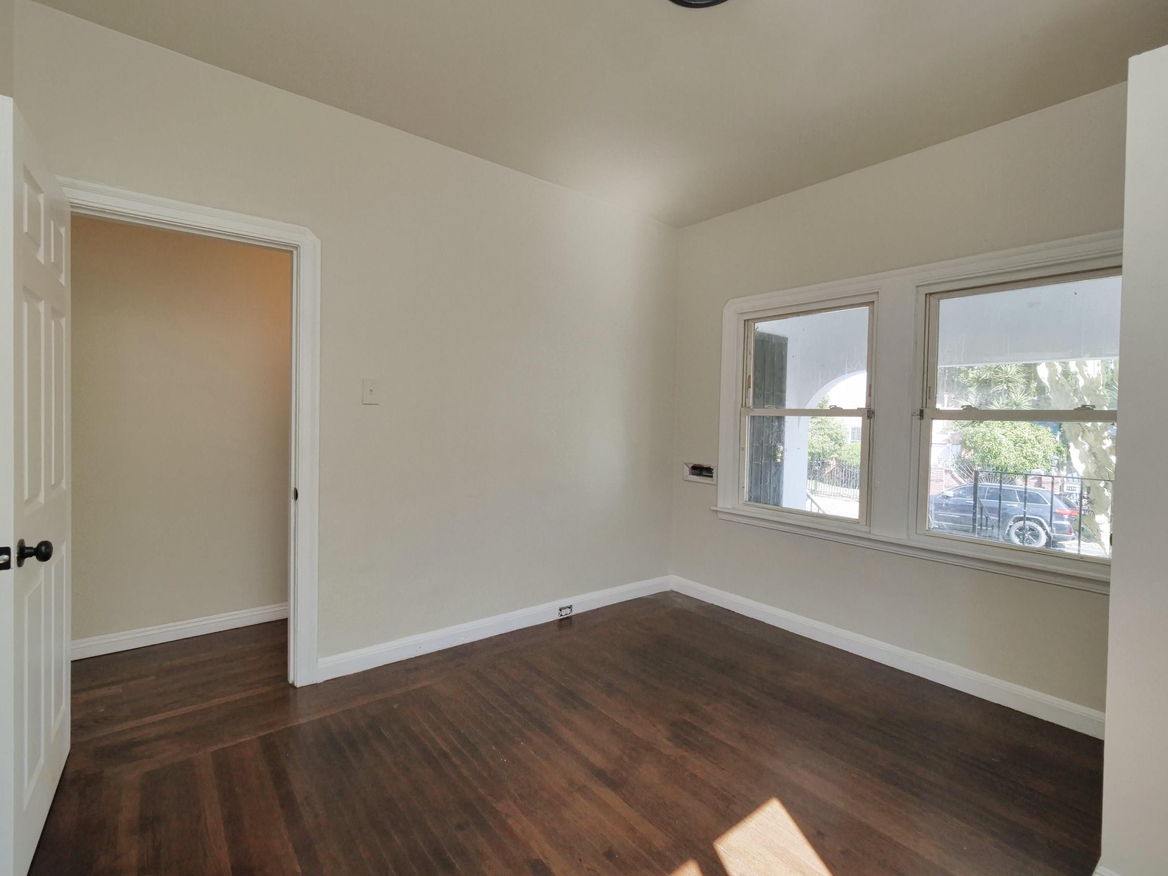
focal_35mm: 15
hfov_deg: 98.2
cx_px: 577
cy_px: 435
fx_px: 506
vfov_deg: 81.7
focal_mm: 7
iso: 800
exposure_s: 1/160
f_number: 8
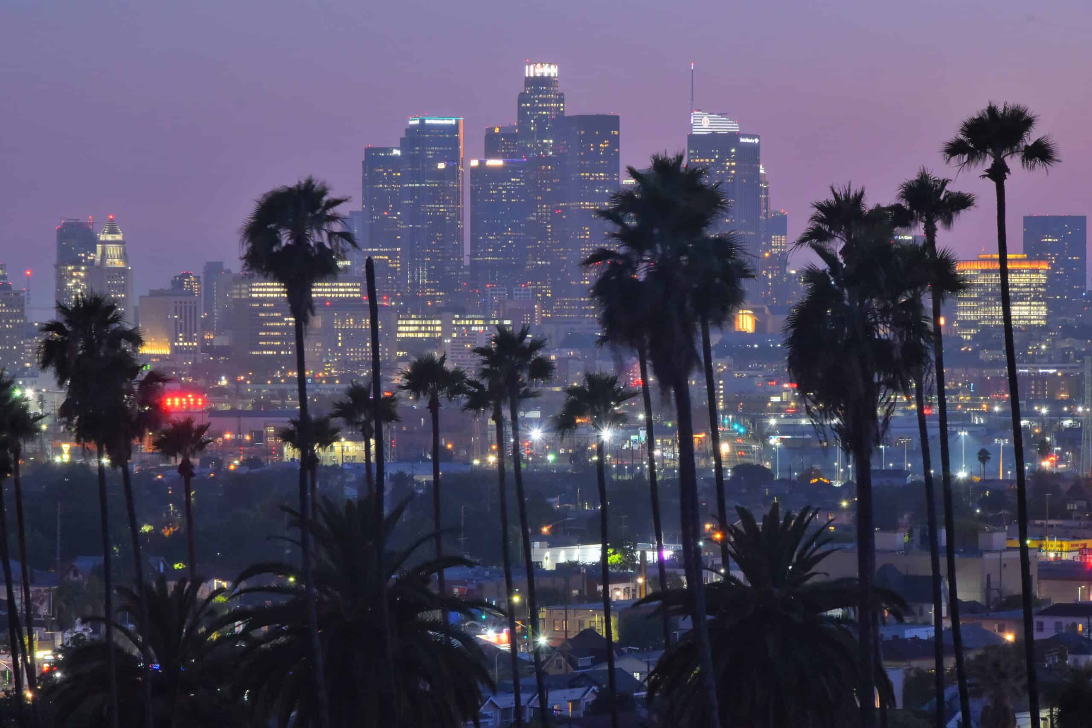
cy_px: 364
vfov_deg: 8.7
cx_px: 546
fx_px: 4777
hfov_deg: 13.0
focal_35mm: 158
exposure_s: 2
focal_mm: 105
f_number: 18
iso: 1000
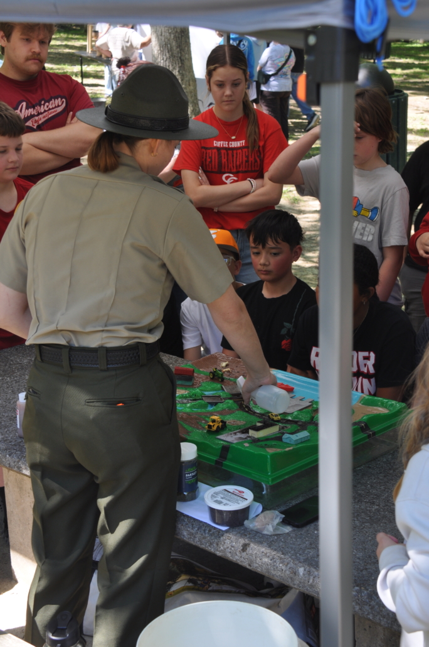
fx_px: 1290
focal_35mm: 72
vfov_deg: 28.1
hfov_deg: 18.9
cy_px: 324
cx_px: 214
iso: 200
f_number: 7.1
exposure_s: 1/50
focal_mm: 48
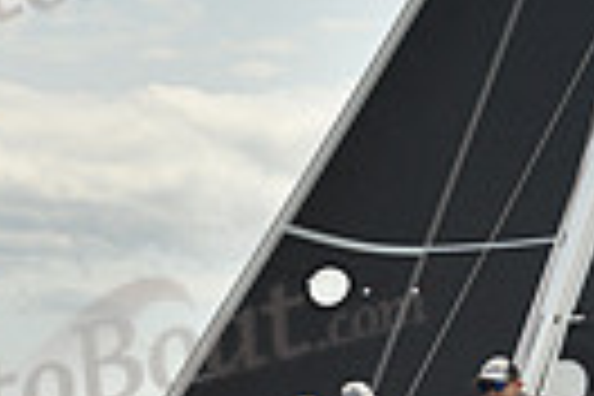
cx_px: 662
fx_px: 5065
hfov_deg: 6.7
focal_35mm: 307
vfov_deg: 4.5
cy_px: 542
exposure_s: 1/800
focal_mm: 70
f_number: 9
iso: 250
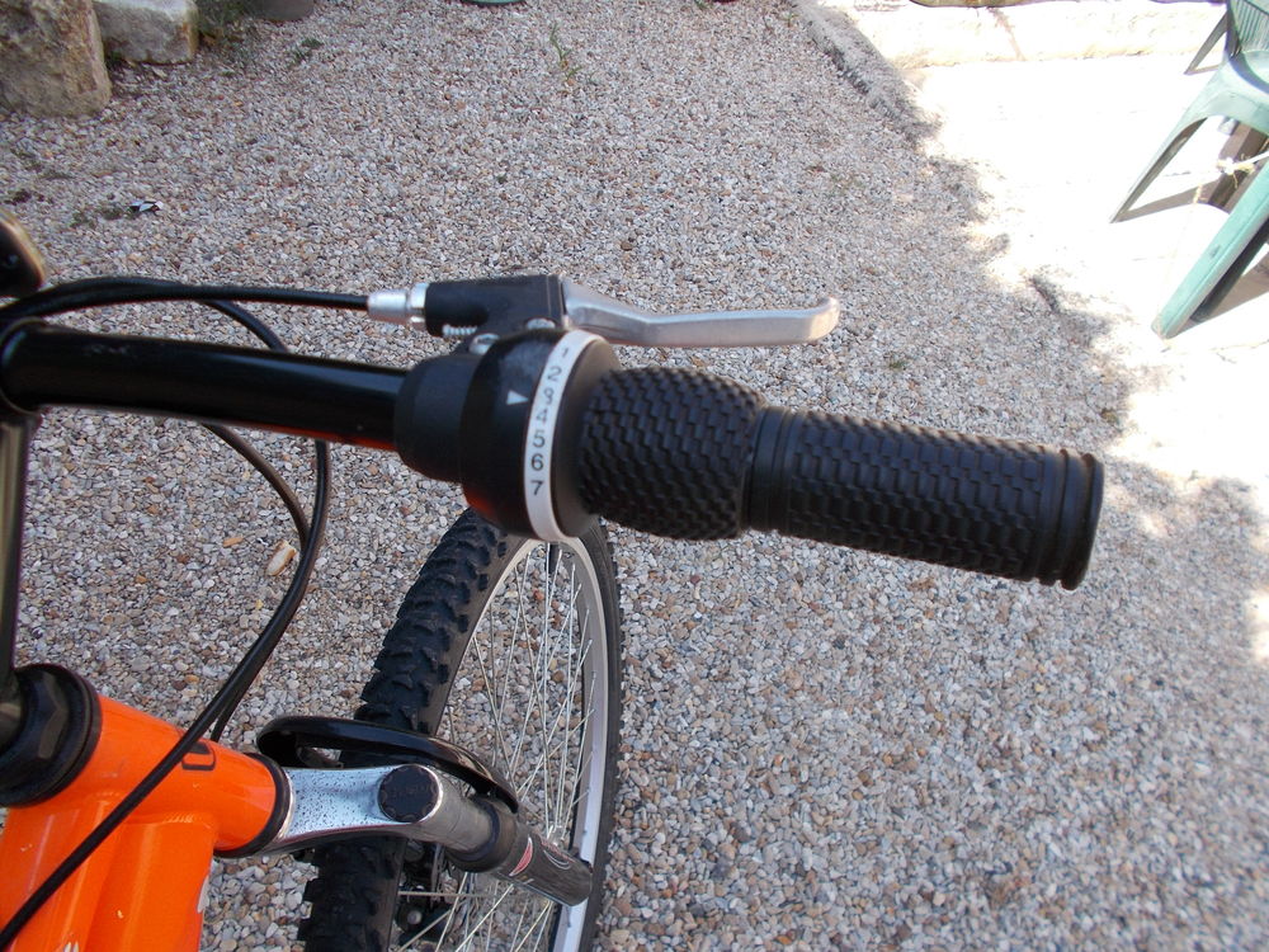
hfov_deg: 67.3
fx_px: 953
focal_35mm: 26
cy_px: 476
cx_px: 634
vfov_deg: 53.1
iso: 80
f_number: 3.2
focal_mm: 4.6
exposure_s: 1/250
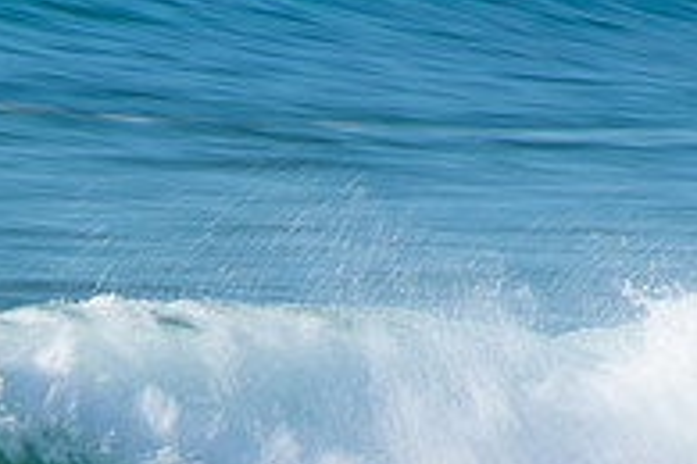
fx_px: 34634
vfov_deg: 0.8
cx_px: -261
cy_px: 526
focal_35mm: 1789
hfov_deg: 1.2
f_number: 25
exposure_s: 1/20
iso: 100
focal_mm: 400
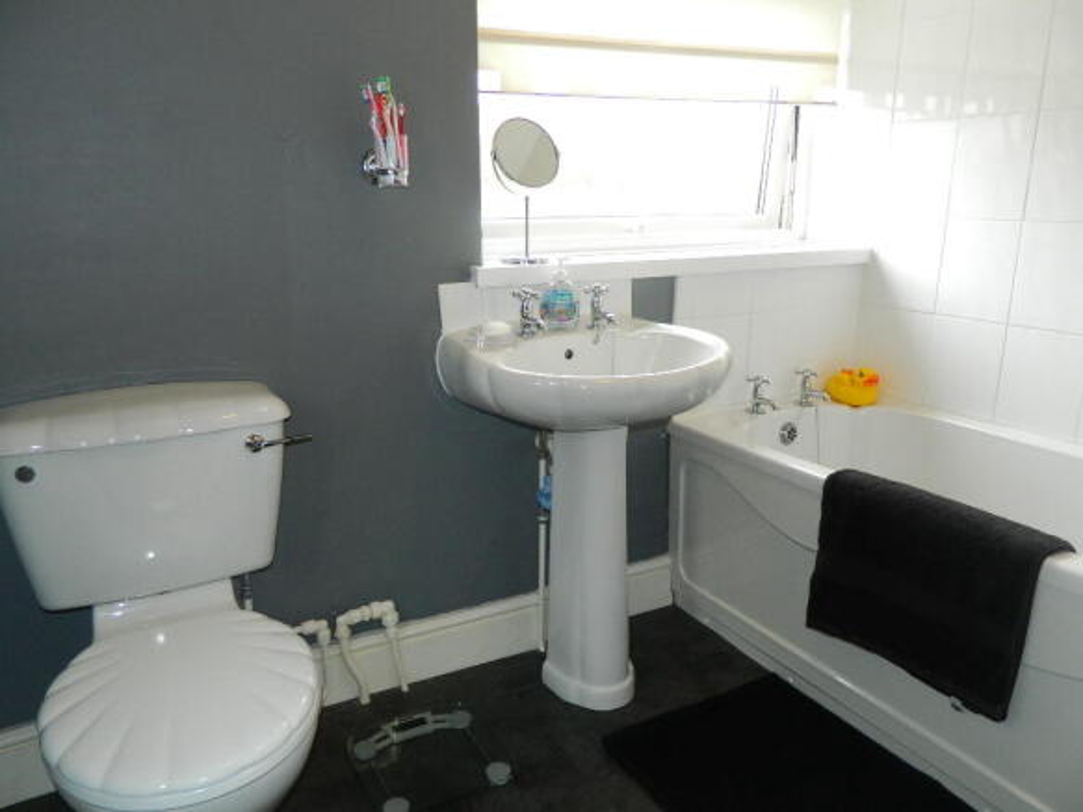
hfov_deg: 69.4
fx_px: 782
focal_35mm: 25
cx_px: 542
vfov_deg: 54.9
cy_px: 406
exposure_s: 1/30
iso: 200
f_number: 3.1
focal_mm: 4.5
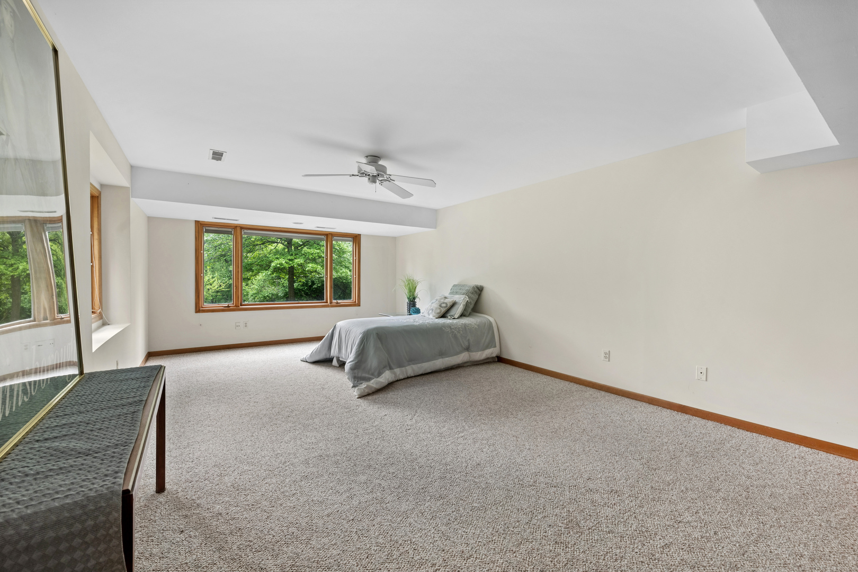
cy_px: 286
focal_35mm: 14
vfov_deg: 81.2
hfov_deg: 104.3
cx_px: 429
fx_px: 334
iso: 200
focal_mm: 14
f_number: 8
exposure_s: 1/20
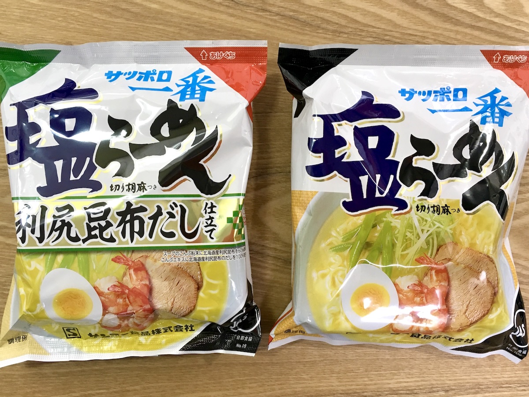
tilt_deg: -84.9
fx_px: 443
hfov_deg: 61.7
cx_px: 264
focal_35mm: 29
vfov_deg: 48.2
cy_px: 198
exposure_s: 1/30
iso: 80
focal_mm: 4.15
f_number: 2.2
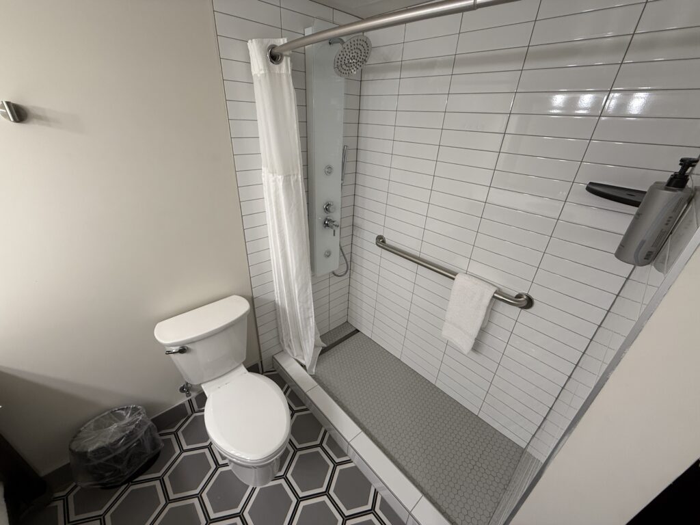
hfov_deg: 102.1
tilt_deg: -27.4
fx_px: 283
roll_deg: -2.9
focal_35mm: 14
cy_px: 262
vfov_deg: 85.7
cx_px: 350
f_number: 2.2
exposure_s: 1/120
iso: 160
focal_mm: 2.22
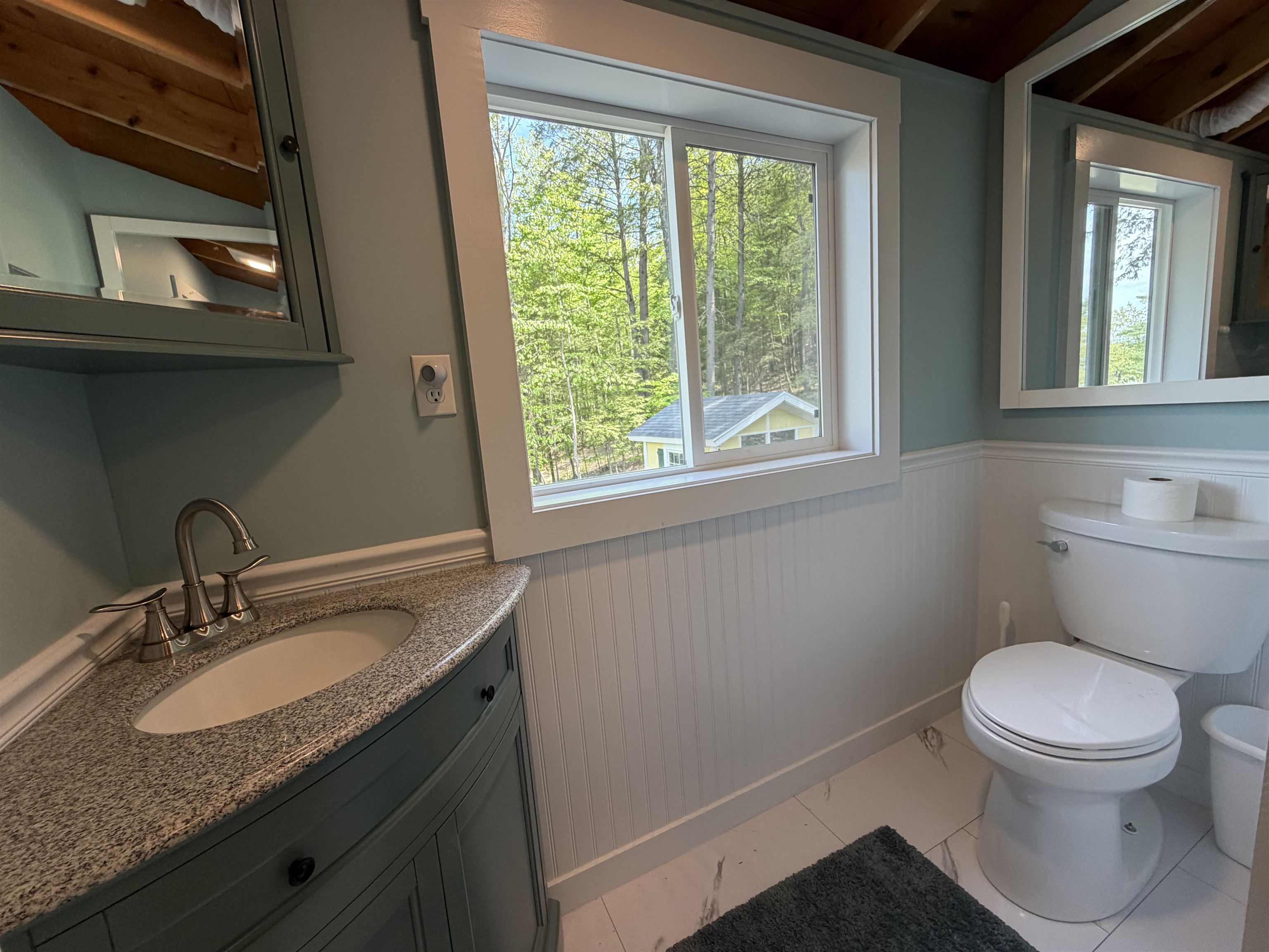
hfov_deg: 102.1
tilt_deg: -9.5
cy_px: 476
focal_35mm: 14
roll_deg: +5.3
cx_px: 634
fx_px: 513
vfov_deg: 85.7
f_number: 2.2
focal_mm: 2.22
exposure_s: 1/121
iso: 160
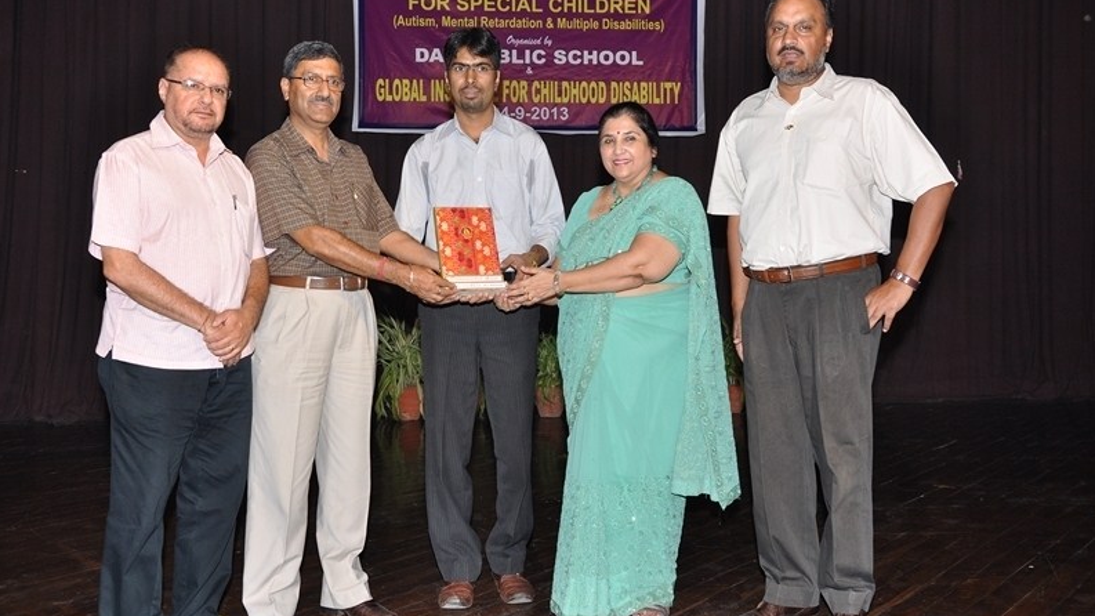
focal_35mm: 38
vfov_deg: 31.2
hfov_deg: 52.8
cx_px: 550
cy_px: 288
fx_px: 1103
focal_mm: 24
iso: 500
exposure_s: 1/125
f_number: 6.3
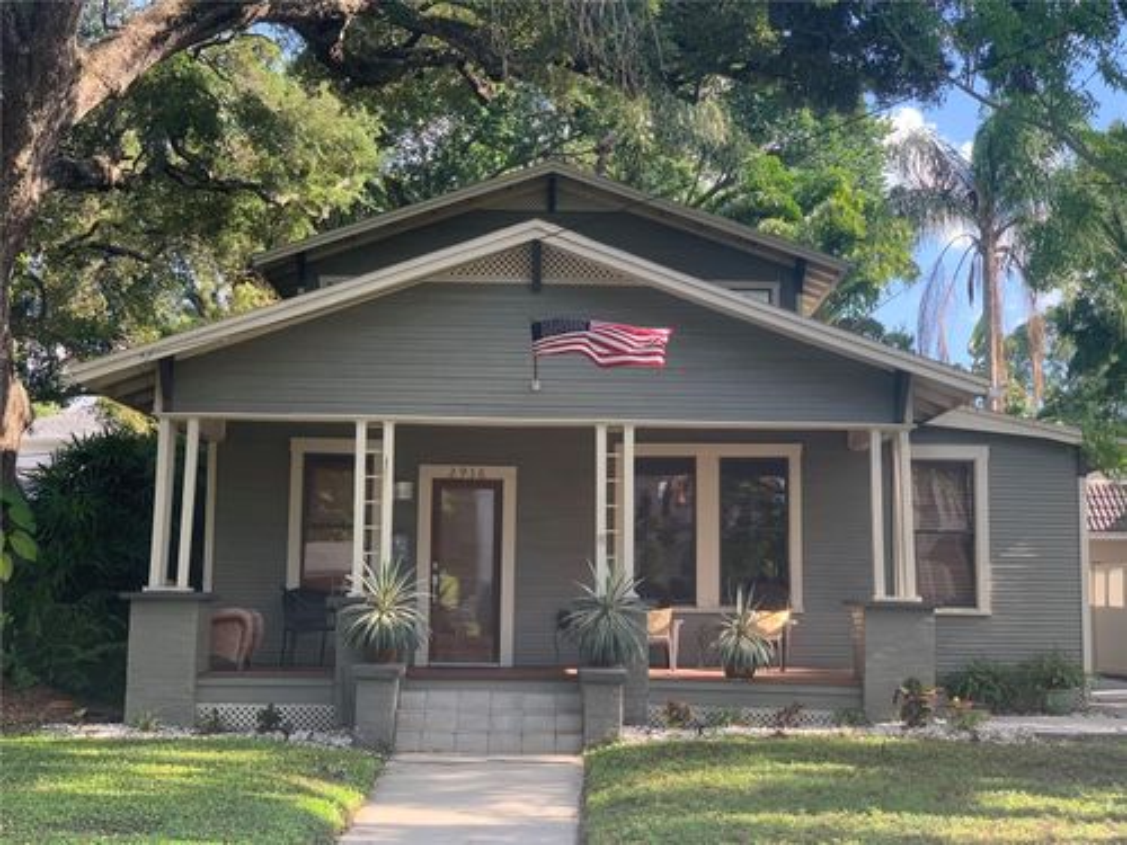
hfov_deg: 36.8
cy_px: 422
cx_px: 564
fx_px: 1693
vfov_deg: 28.0
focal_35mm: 52
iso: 16
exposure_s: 1/122
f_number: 2.4
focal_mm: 6
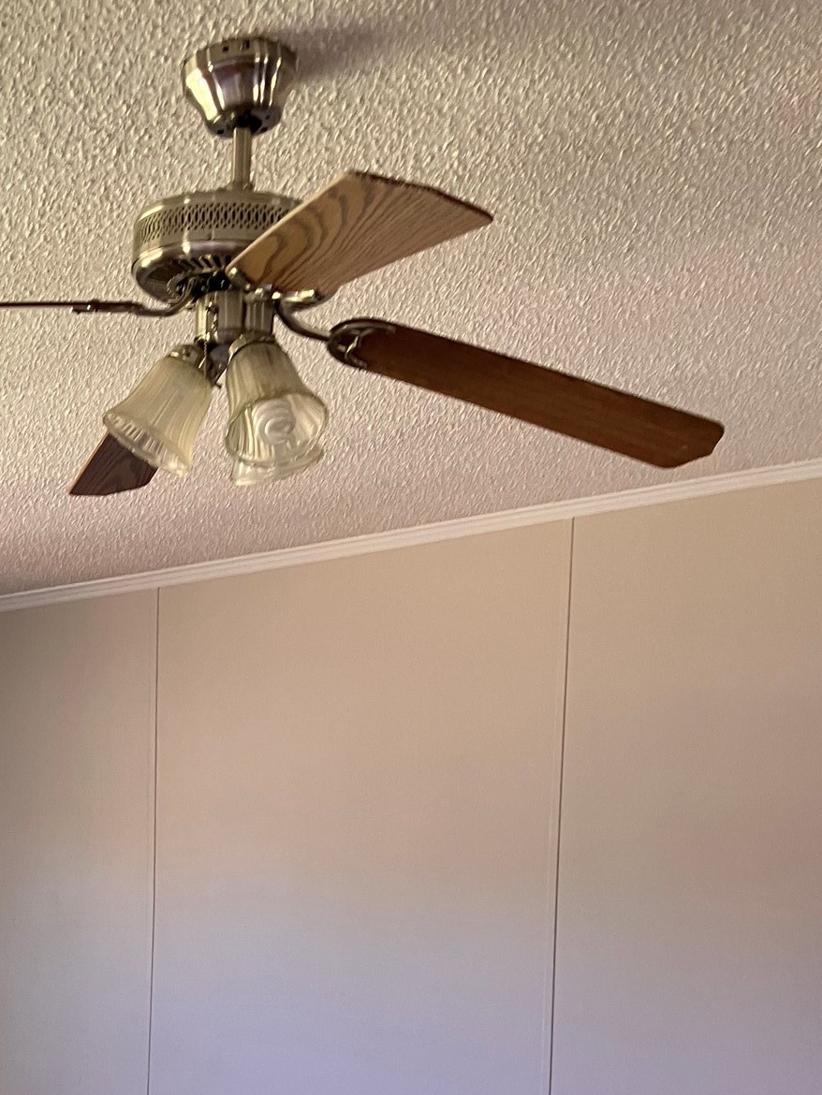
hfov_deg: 29.2
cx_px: 211
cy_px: 896
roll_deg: -0.9
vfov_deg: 37.3
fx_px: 1551
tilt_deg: -3.0
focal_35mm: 49
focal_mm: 3.99
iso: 80
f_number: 1.8
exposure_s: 1/64
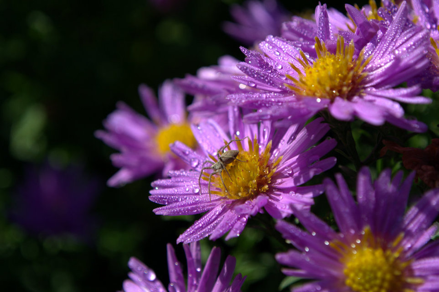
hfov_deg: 24.6
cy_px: 146
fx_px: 1005
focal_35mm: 82
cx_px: 220
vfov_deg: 16.5
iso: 100
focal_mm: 55
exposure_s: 1/200
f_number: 7.1
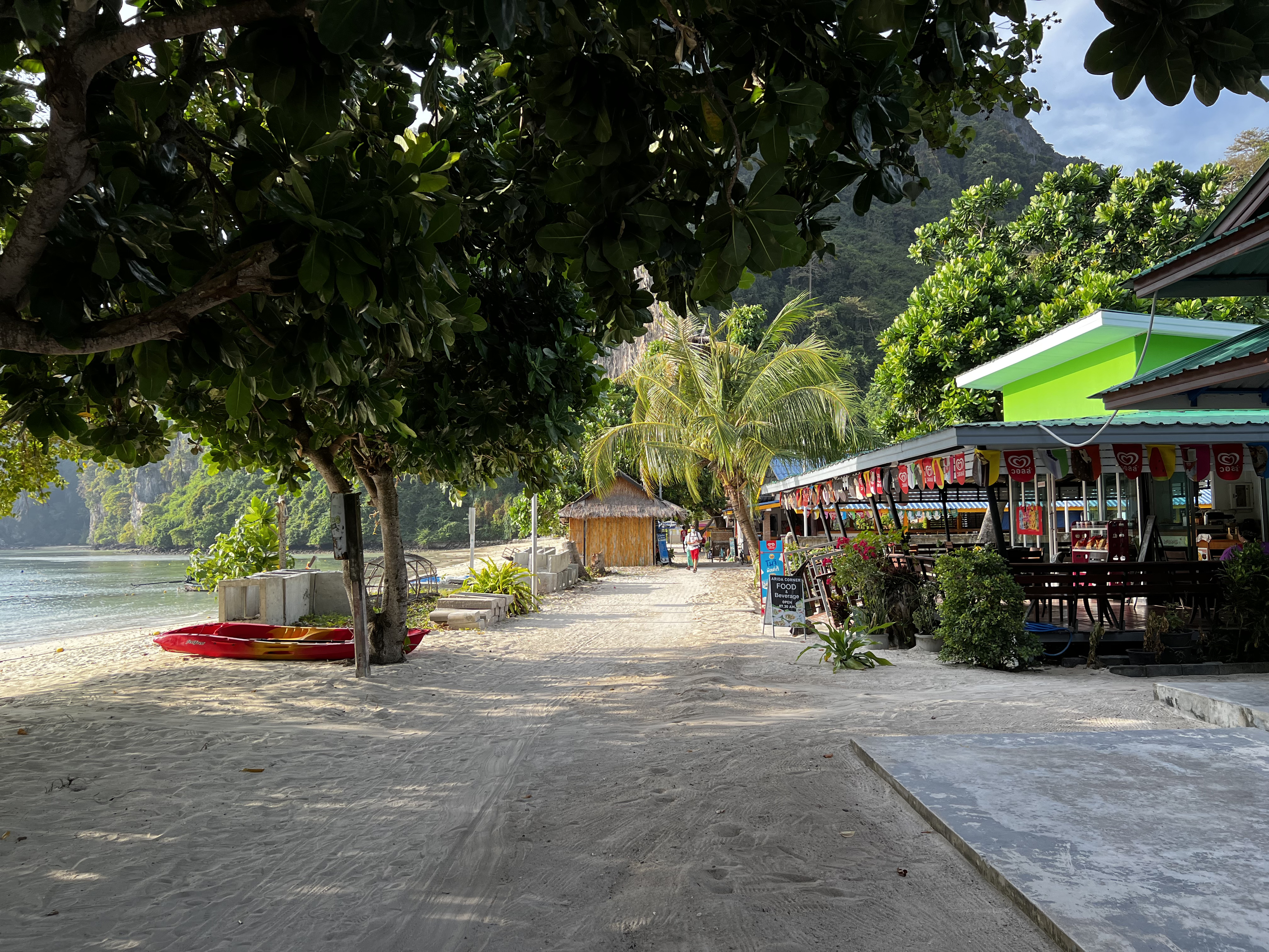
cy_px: 476
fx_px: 953
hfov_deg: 67.3
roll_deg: +1.1
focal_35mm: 26
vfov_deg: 53.1
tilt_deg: +3.3
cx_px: 634
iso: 50
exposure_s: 1/887
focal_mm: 5.7
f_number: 1.5
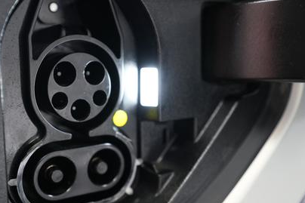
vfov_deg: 35.0
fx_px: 322
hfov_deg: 49.4
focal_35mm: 38
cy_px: 112
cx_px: 90
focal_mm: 24
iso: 2500
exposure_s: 1/60
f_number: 2.8
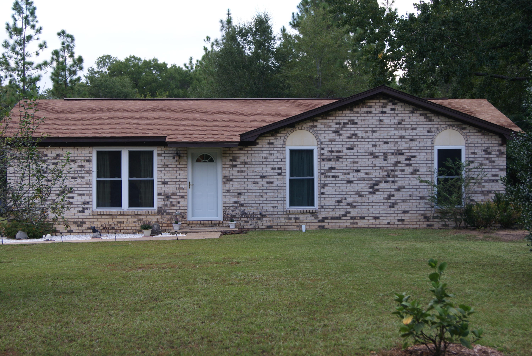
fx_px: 777
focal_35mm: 52
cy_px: 178
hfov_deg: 37.8
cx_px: 266
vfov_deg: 25.8
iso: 125
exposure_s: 1/60
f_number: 5
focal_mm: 35
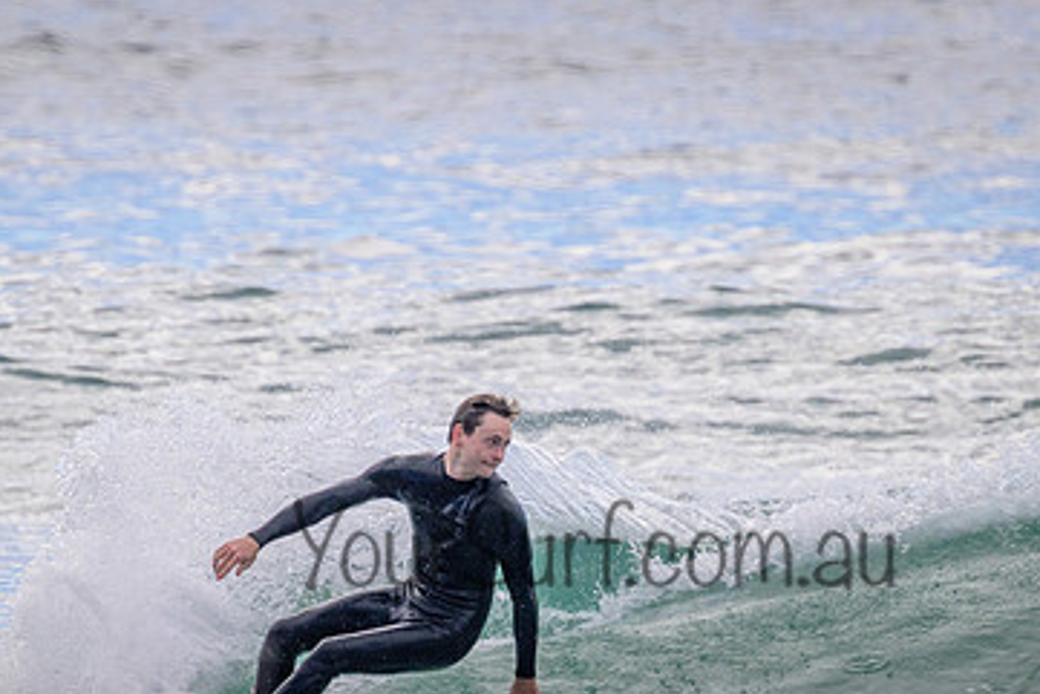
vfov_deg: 1.1
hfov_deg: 1.6
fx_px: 37135
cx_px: 591
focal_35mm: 1285
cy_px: 520
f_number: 13
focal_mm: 800
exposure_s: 1/2000
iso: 1600
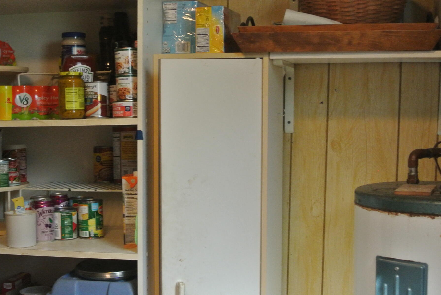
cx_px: 161
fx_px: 736
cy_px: 180
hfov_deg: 33.2
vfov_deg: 22.6
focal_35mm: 60
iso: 560
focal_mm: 13.6
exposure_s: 1/30
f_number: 4
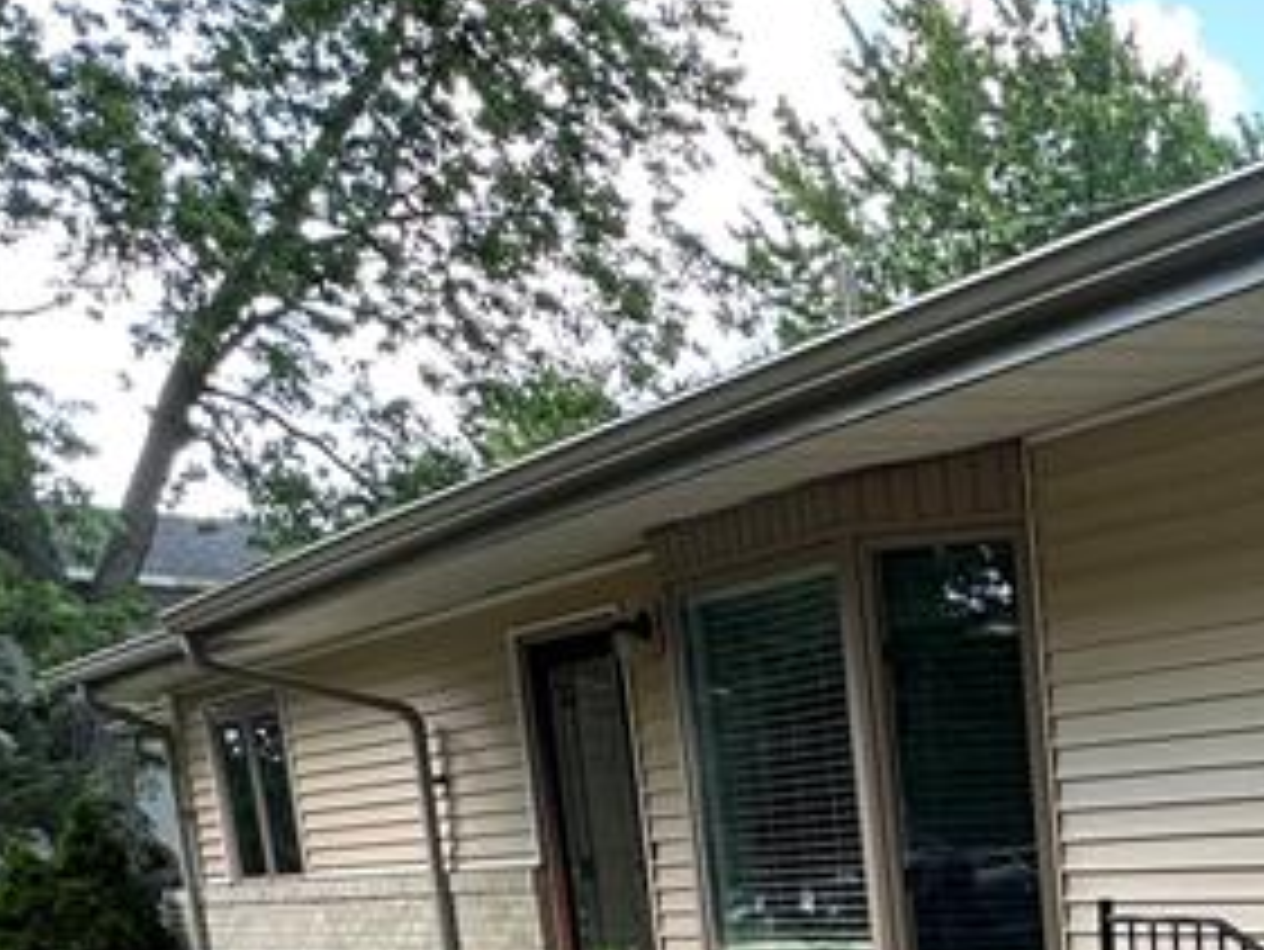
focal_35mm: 51
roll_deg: +1.7
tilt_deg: -10.3
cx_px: 1493
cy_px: 1229
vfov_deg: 24.9
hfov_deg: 31.7
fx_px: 1863
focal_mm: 2.22
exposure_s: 1/161
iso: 40
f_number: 2.2
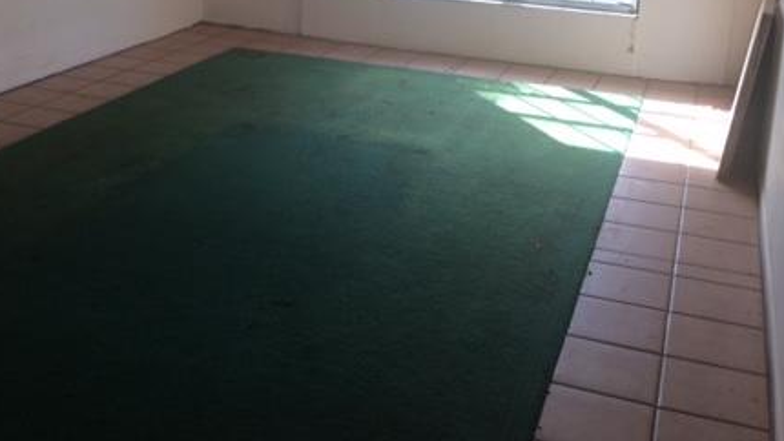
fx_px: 977
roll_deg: -2.5
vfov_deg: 24.8
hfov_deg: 43.6
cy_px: 62
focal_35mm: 47
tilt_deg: -14.0
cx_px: 339
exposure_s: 1/120
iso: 50
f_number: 2.2
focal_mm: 4.15
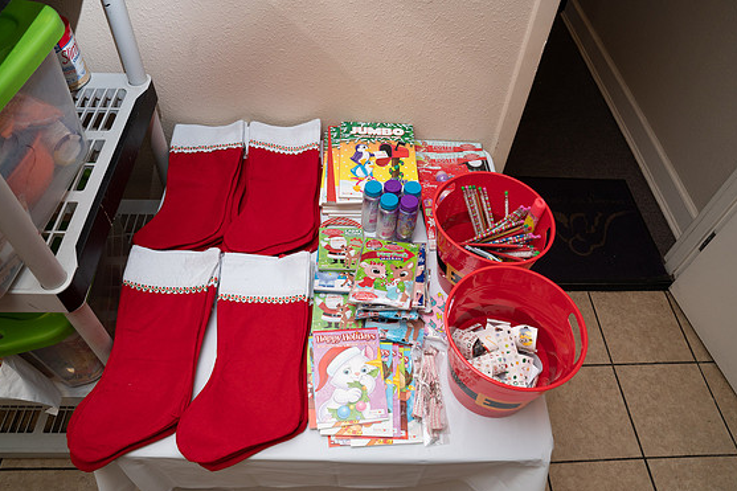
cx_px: 374
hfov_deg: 71.5
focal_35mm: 25
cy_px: 246
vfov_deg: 51.3
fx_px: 512
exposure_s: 1/80
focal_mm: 24
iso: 400
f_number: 7.1
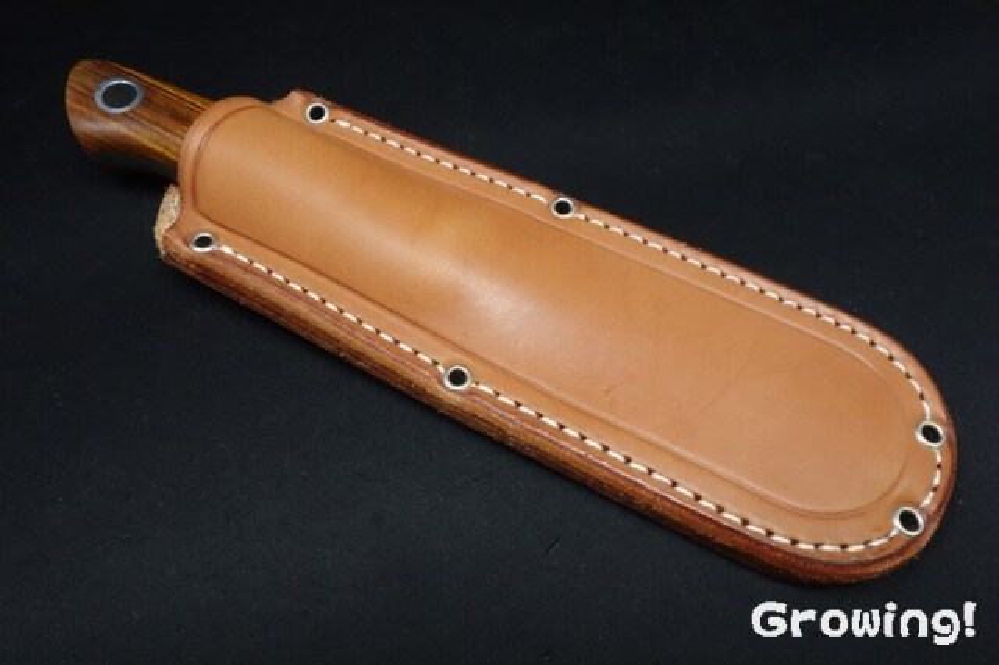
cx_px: 500
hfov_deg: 65.5
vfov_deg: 46.4
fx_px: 777
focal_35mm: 28
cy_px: 332
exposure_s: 1/30
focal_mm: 10.4
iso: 1250
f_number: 11
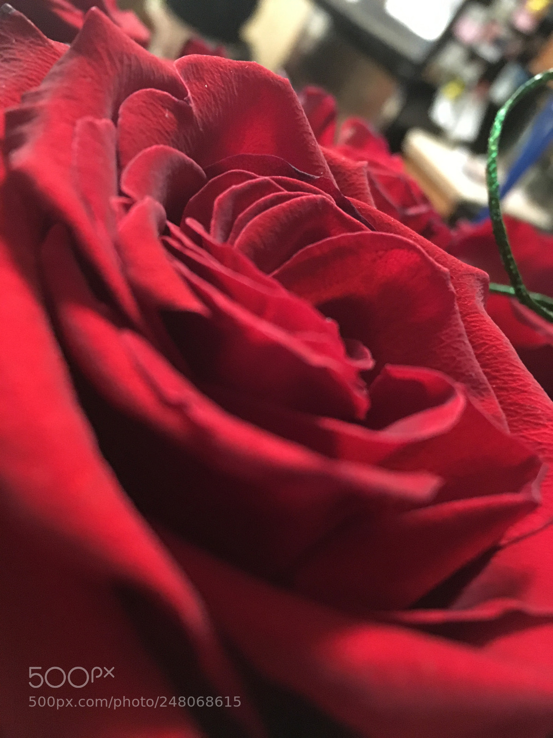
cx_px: 276
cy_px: 369
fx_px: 618
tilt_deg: -32.7
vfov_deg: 61.7
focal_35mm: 29
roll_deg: -35.9
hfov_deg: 48.2
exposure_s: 1/15
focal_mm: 4.15
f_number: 2.2
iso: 640
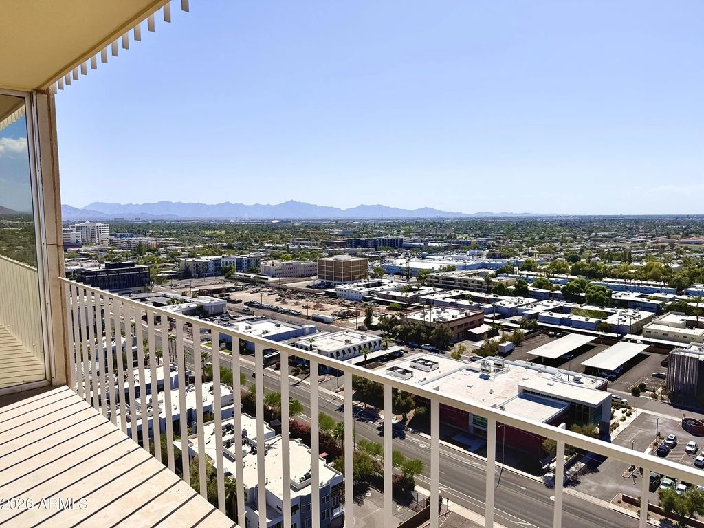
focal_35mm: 24
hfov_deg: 71.6
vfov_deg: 56.8
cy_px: 264
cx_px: 352
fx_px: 488
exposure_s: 1/10309
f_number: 1.78
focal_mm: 6.76
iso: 80
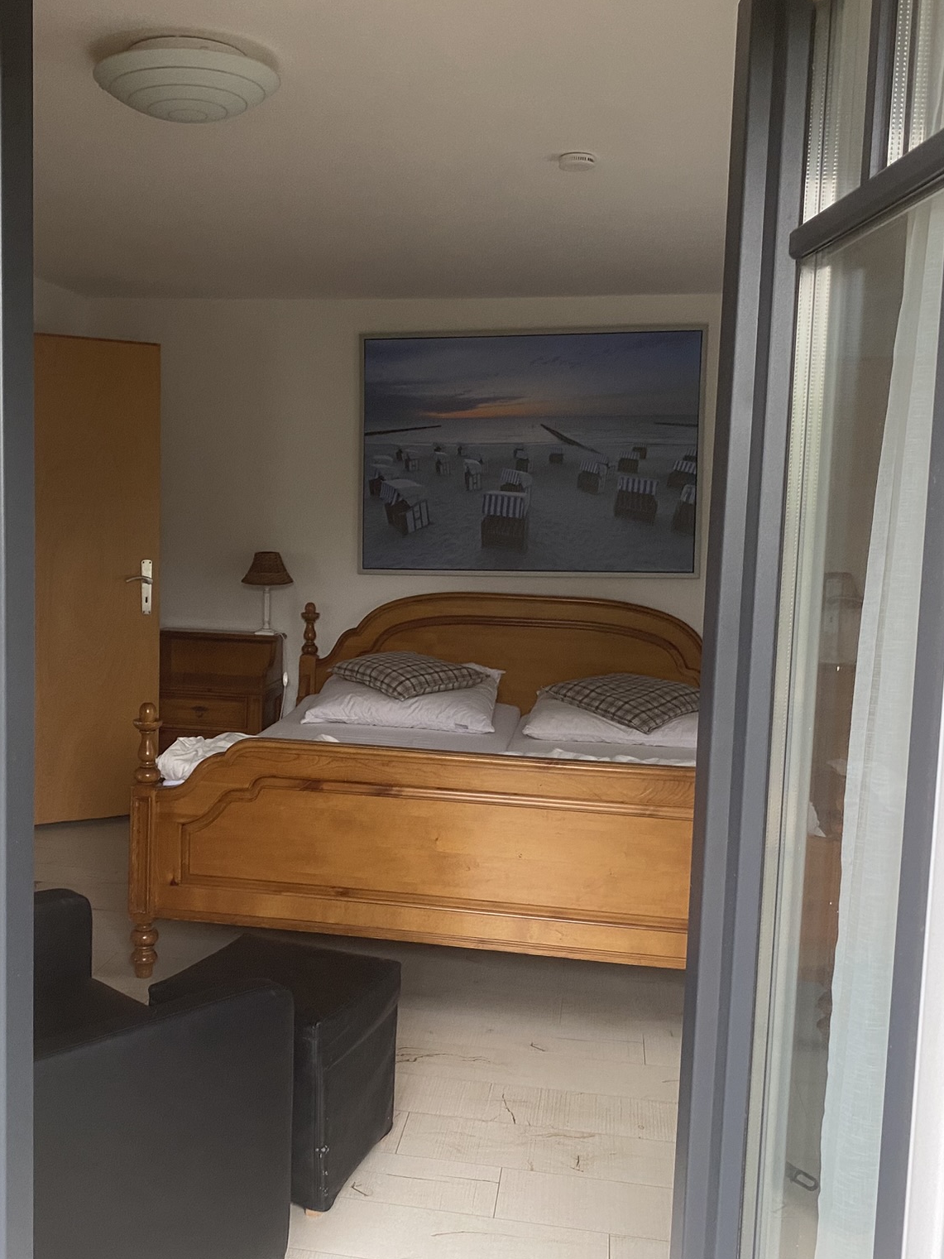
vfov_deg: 52.6
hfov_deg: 40.4
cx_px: 349
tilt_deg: -7.5
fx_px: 1272
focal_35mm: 35
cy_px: 632
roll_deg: -1.4
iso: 125
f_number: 1.8
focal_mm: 4.25
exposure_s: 1/73
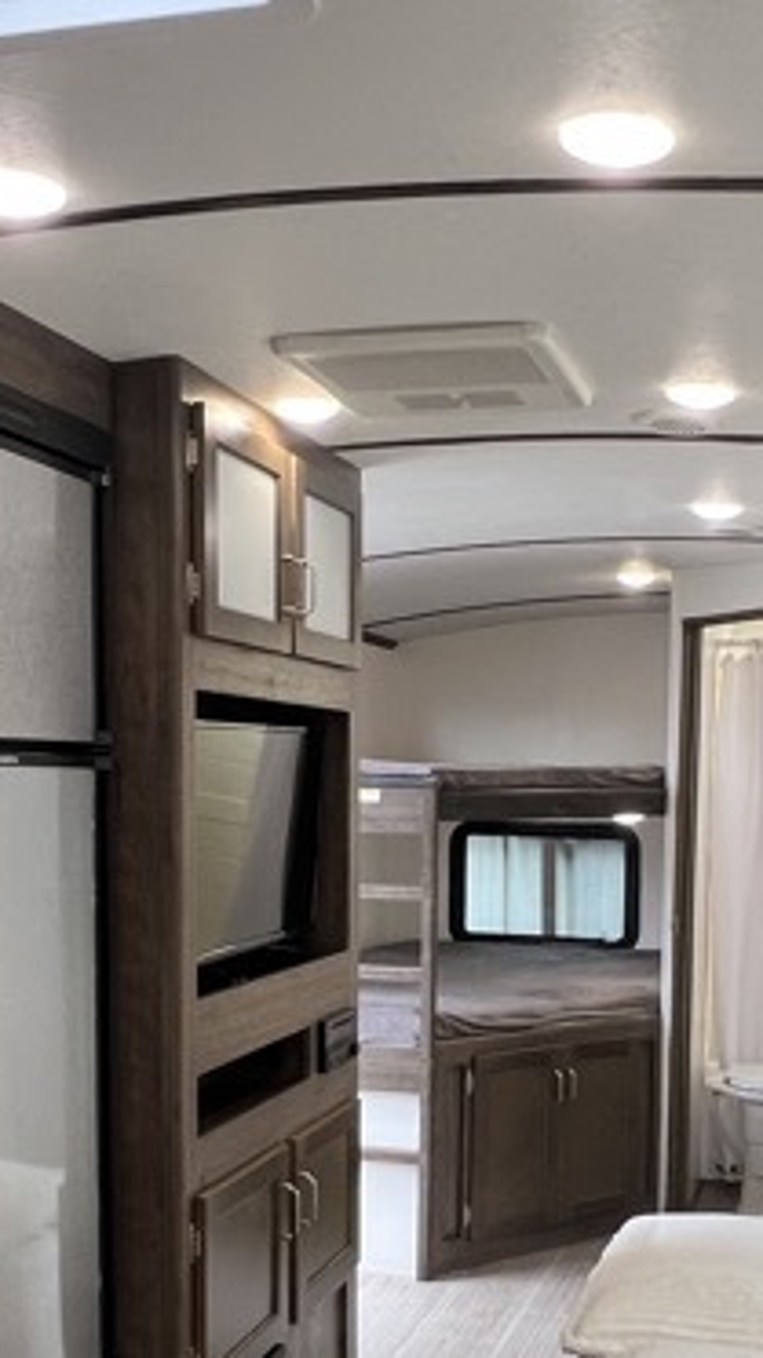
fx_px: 1404
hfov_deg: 30.2
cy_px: 902
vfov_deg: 50.7
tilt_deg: -6.1
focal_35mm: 39
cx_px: 500
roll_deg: +0.4
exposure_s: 1/104
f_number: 1.8
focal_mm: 1.57
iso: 100
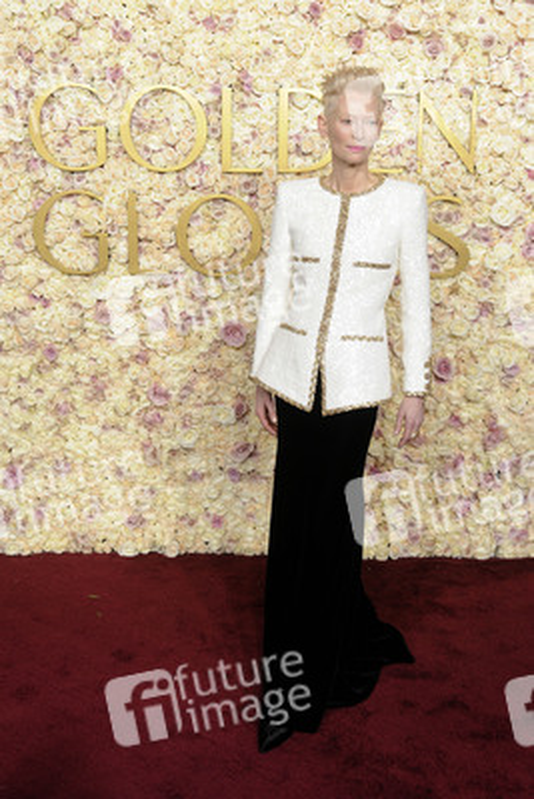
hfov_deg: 31.9
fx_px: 934
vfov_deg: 46.4
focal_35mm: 42
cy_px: 400
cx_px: 267
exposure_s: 1/250
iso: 1000
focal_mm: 42
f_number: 11
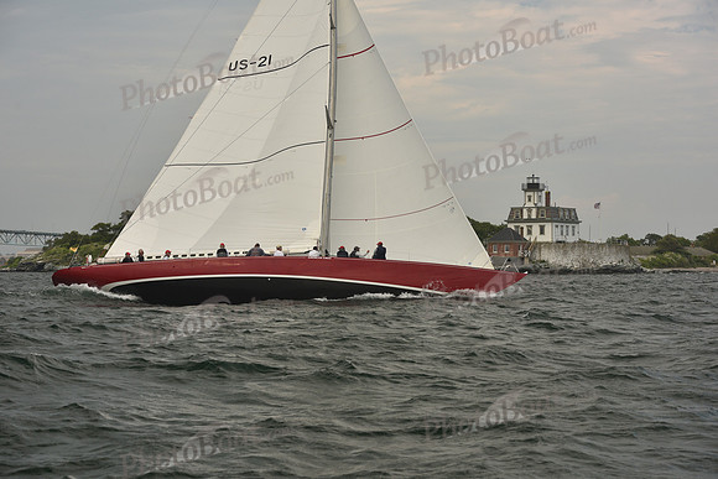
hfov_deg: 28.8
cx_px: 359
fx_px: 1396
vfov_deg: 19.5
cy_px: 240
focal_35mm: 70
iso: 250
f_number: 7.1
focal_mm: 70
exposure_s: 1/500
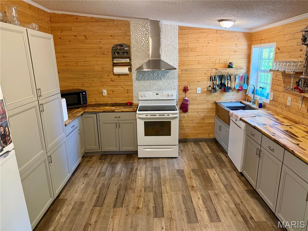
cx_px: 154
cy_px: 116
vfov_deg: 56.8
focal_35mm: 24
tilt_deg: -14.1
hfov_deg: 71.6
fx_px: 214
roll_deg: +1.4
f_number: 1.78
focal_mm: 6.76
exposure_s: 1/60
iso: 320
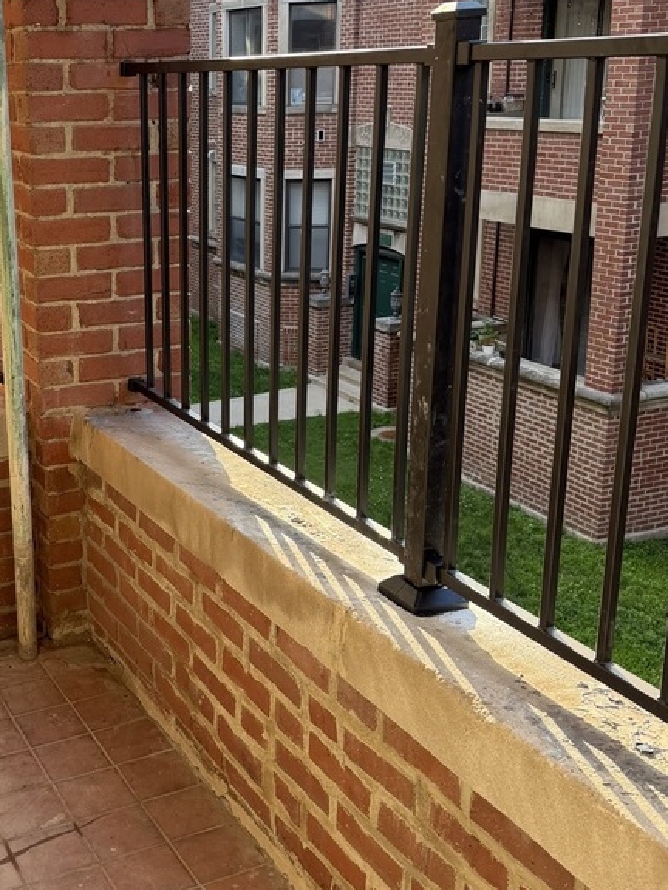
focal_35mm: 45
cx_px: 68
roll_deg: +1.2
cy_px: 391
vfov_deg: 42.0
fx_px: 1158
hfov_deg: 30.8
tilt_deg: -14.9
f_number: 1.78
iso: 80
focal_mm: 6.76
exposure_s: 1/305
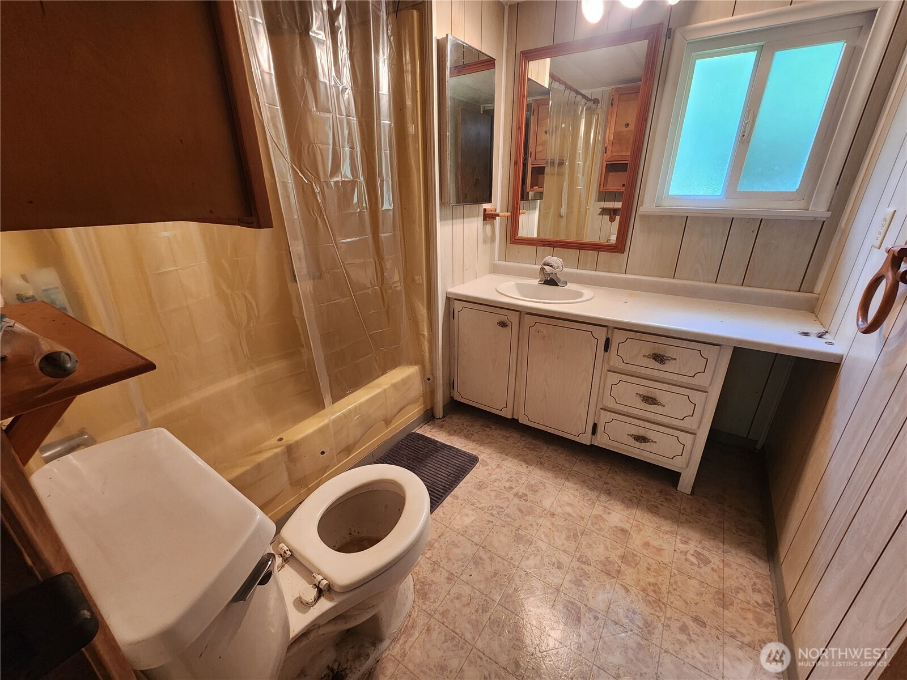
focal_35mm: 13
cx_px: 454
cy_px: 340
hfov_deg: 106.2
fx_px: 341
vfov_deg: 89.9
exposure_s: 1/60
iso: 320
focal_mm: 2.2
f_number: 2.2
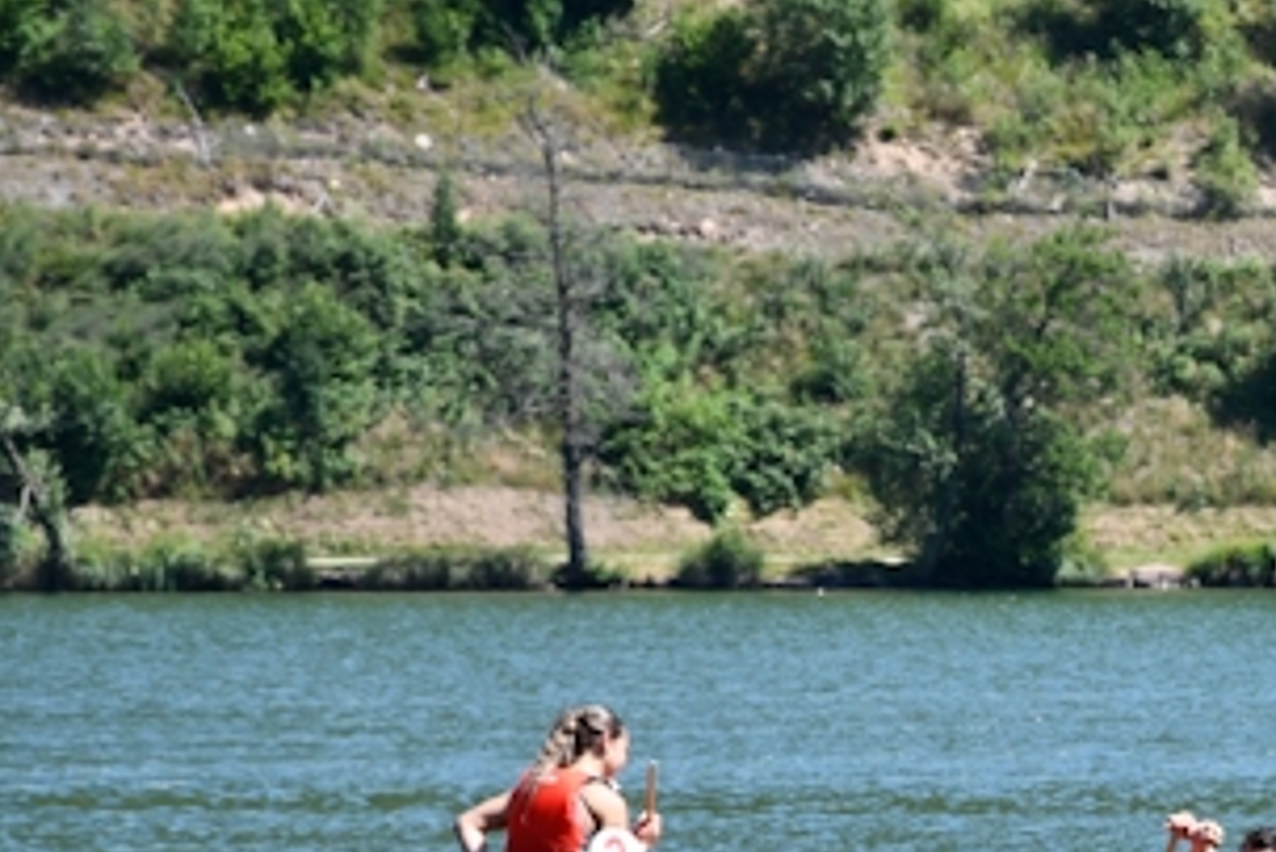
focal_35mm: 413
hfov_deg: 5.0
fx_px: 14645
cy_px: 858
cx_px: 1671
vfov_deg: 3.3
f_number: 8
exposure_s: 1/250
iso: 140
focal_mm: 105
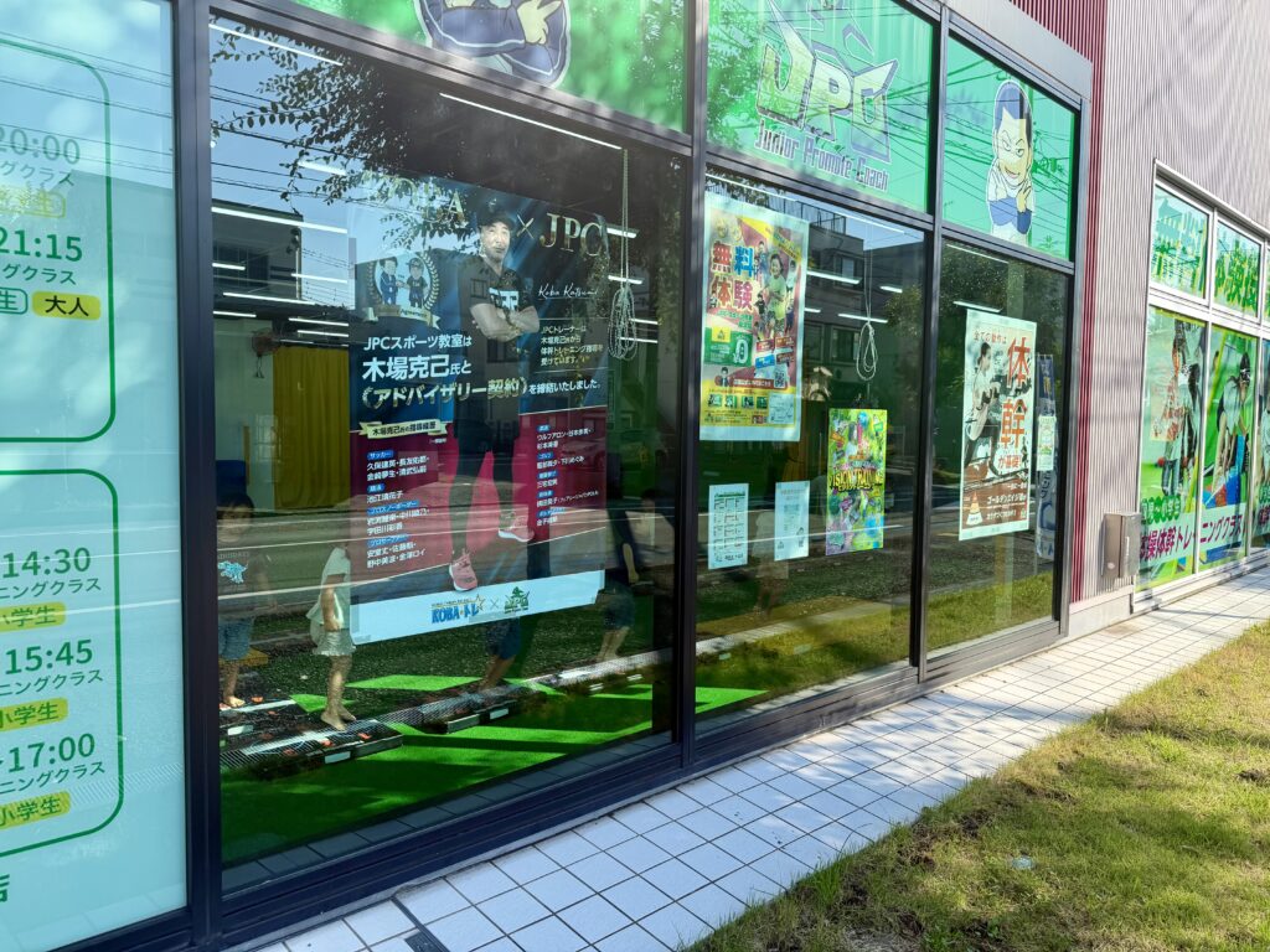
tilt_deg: -4.0
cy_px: 476
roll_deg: -0.5
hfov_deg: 71.6
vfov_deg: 56.8
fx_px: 881
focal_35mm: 24
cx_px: 635
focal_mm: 6.76
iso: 80
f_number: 1.78
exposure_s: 1/1493
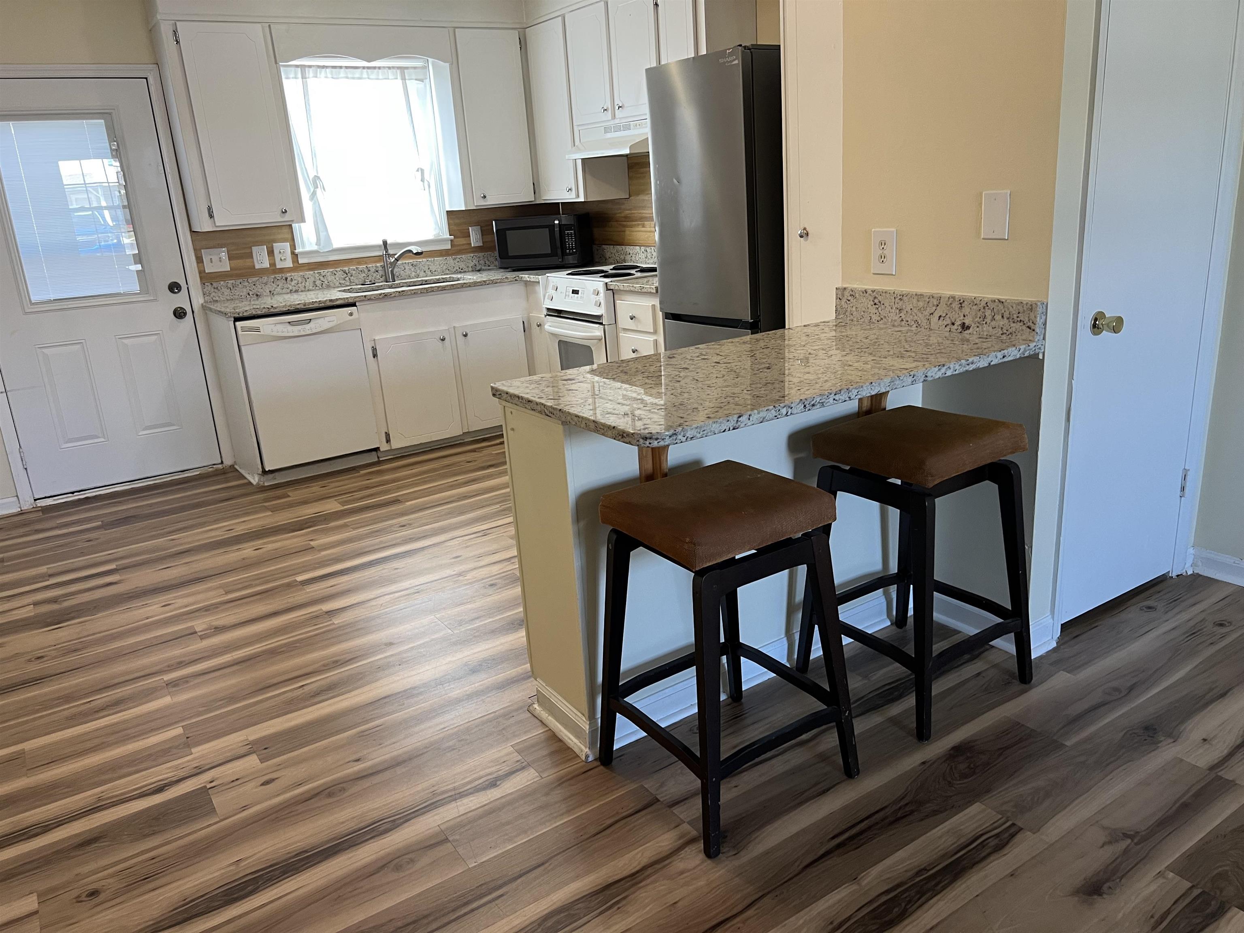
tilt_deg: -17.7
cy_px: 466
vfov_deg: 53.1
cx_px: 622
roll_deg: +4.0
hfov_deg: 67.3
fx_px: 934
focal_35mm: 26
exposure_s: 1/60
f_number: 1.5
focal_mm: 5.7
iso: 125
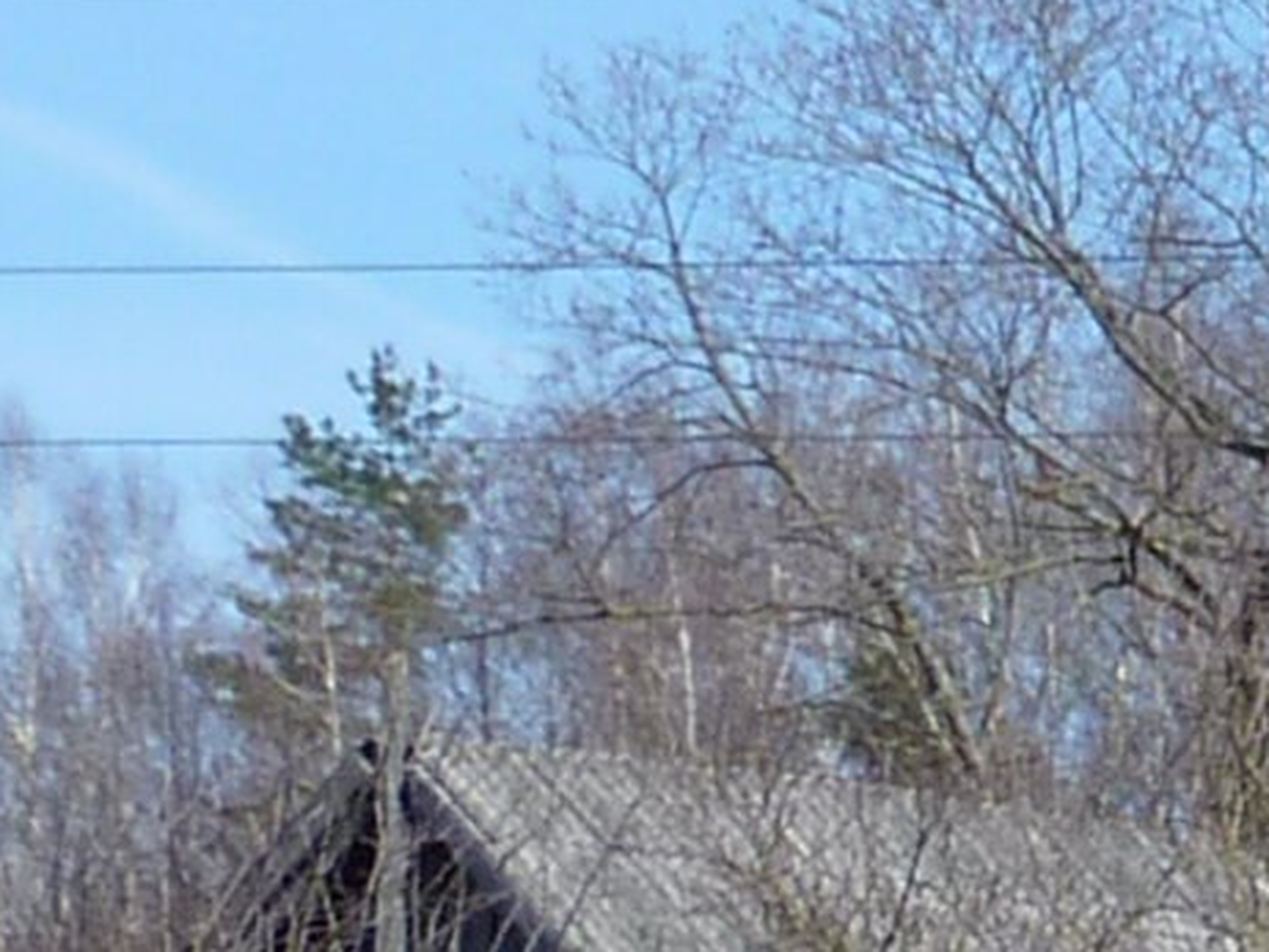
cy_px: 1417
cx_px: 3581
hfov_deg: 6.3
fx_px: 10744
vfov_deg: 5.0
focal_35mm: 293
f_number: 4.5
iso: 80
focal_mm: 6.1
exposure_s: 1/500
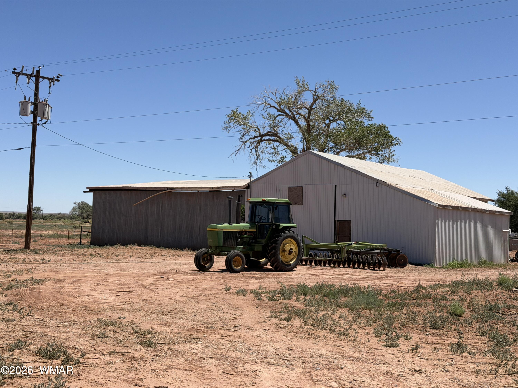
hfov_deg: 39.7
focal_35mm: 48
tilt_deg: -1.6
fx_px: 718
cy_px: 194
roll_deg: -1.3
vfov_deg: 30.3
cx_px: 259
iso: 64
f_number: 1.78
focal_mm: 6.76
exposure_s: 1/6536
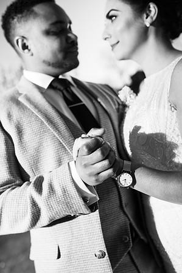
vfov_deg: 54.5
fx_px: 266
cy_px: 136
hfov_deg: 37.8
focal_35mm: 35
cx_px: 91
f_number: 2.8
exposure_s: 1/1250
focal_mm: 35
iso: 160
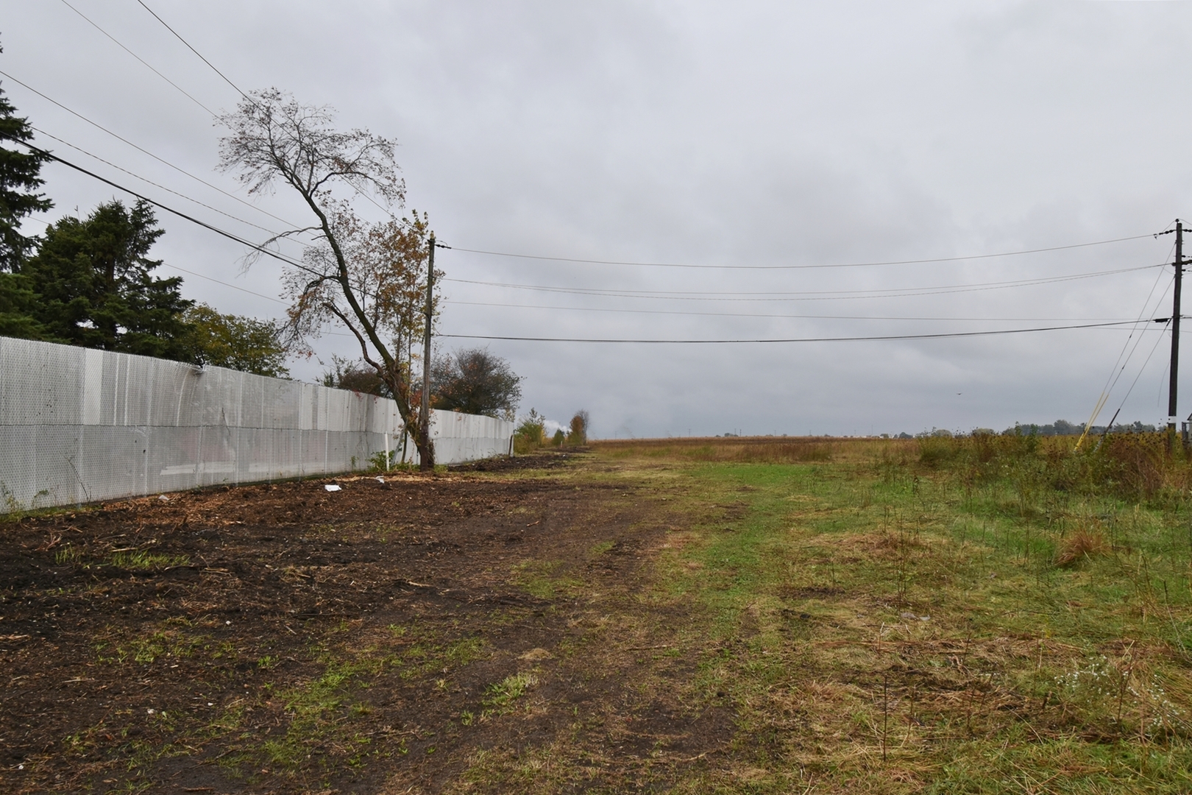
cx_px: 596
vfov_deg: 43.6
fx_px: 993
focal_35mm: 30
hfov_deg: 61.9
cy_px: 398
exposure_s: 1/320
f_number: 9
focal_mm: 20
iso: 200
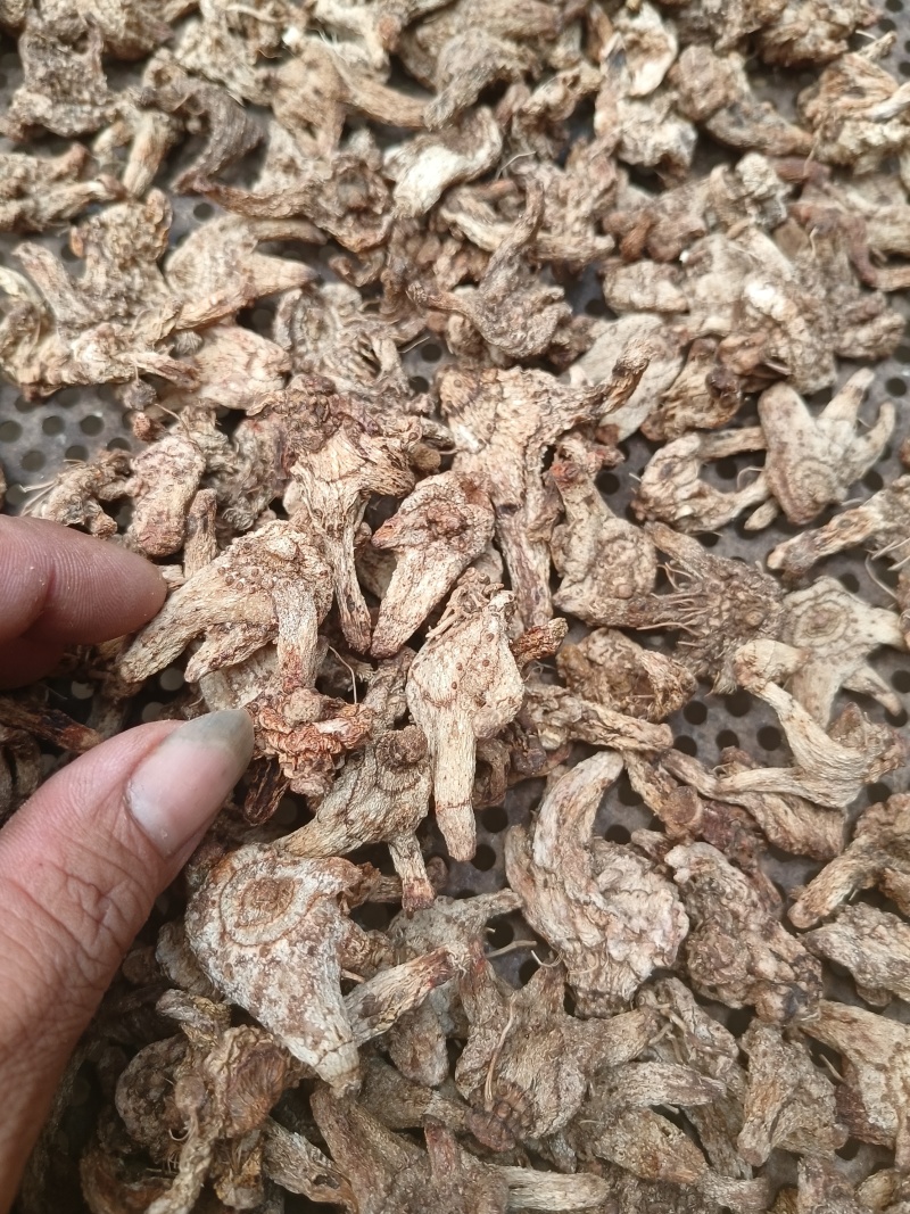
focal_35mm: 27
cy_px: 607
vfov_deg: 65.3
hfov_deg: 51.3
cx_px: 455
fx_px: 947
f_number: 1.9
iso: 188
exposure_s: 1/50
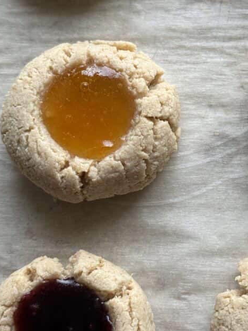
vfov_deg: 23.6
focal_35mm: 83
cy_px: 150
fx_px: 794
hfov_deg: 17.6
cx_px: 200
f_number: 1.8
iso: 100
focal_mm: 6.8
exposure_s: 1/87
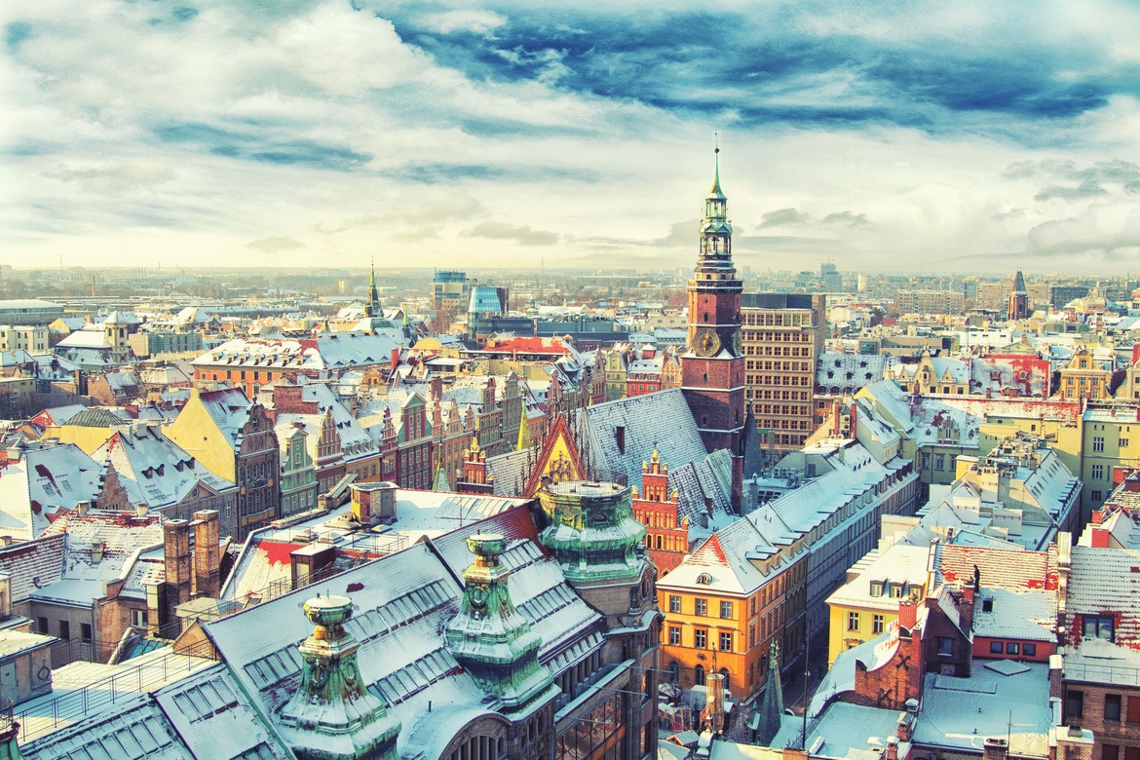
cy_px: 380
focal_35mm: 42
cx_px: 570
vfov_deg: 31.9
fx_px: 1330
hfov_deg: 46.4
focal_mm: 28
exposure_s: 1/1250
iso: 200
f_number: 5
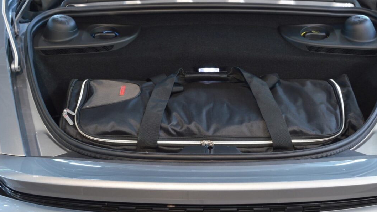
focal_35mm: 57
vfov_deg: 21.1
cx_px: 210
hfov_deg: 36.6
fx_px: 570
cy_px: 118
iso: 200
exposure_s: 1/2.5
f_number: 11
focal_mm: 32
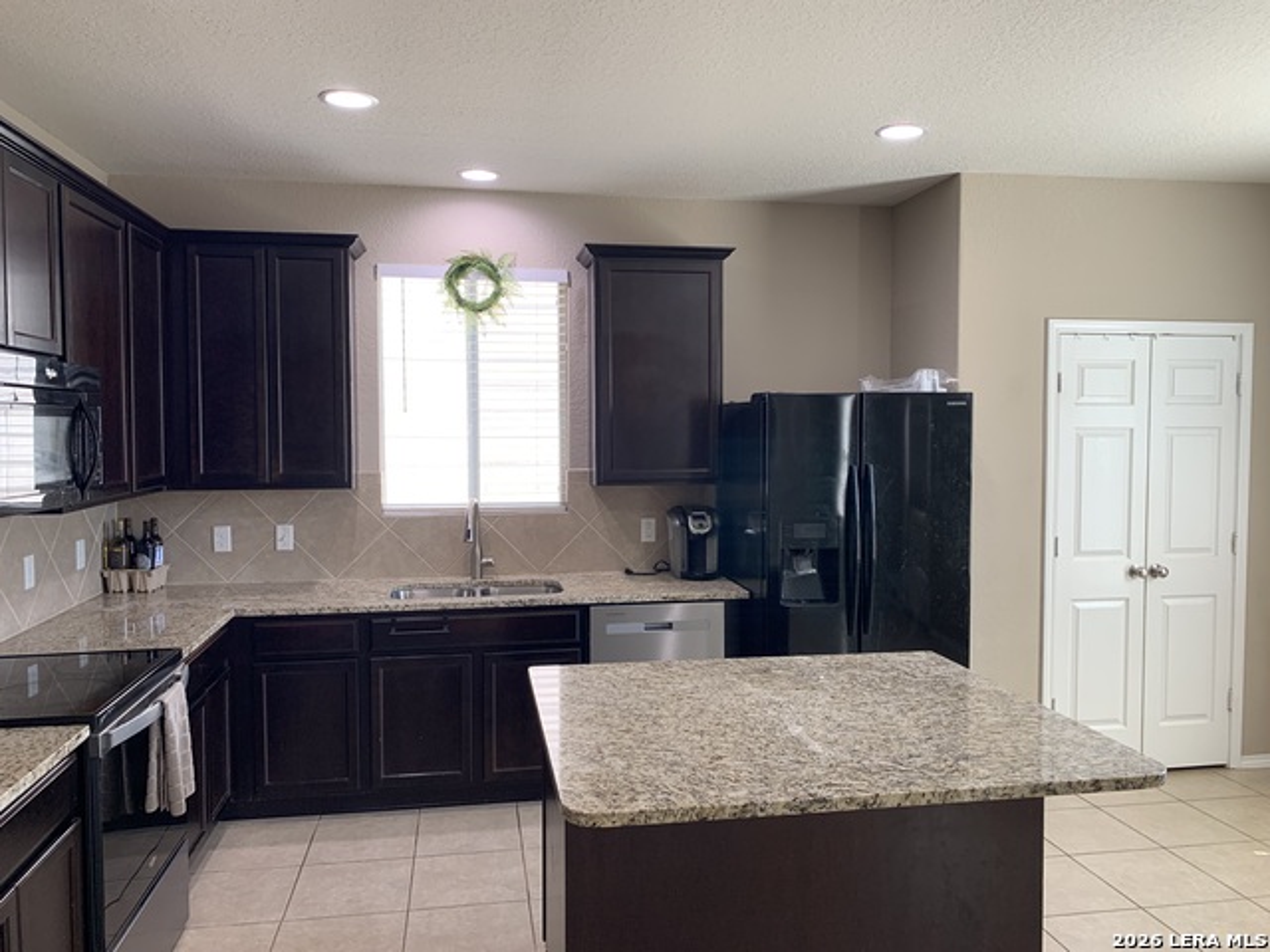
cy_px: 476
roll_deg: +0.3
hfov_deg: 67.3
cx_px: 635
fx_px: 954
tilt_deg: -5.7
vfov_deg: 53.1
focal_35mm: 26
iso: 64
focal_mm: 4.25
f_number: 1.8
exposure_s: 1/60
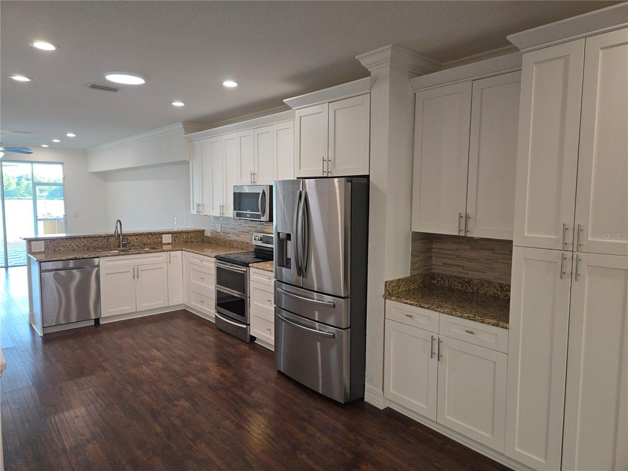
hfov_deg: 73.9
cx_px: 314
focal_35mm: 23
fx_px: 417
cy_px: 236
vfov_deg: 58.9
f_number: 1.8
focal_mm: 5.4
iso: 100
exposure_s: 1/120
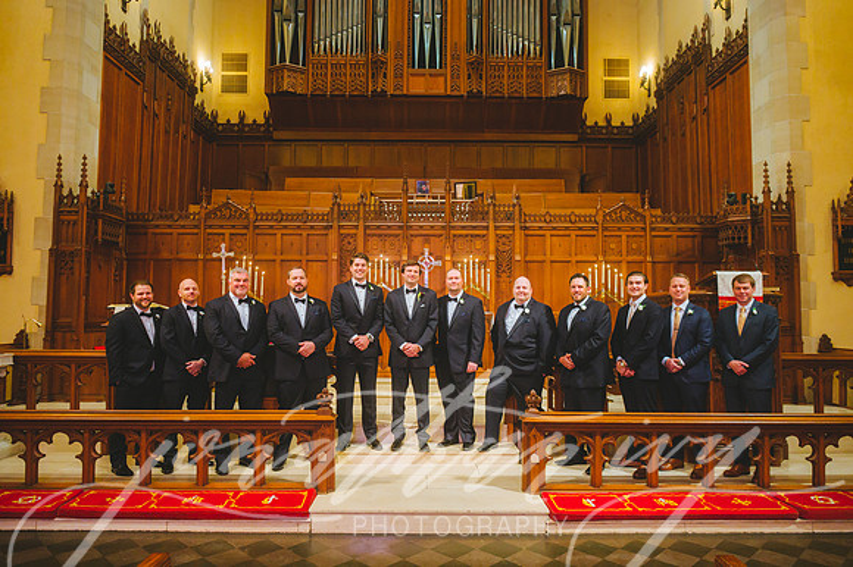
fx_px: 568
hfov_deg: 73.8
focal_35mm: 24
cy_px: 284
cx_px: 426
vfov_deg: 53.1
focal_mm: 24
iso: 2500
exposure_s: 1/100
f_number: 4
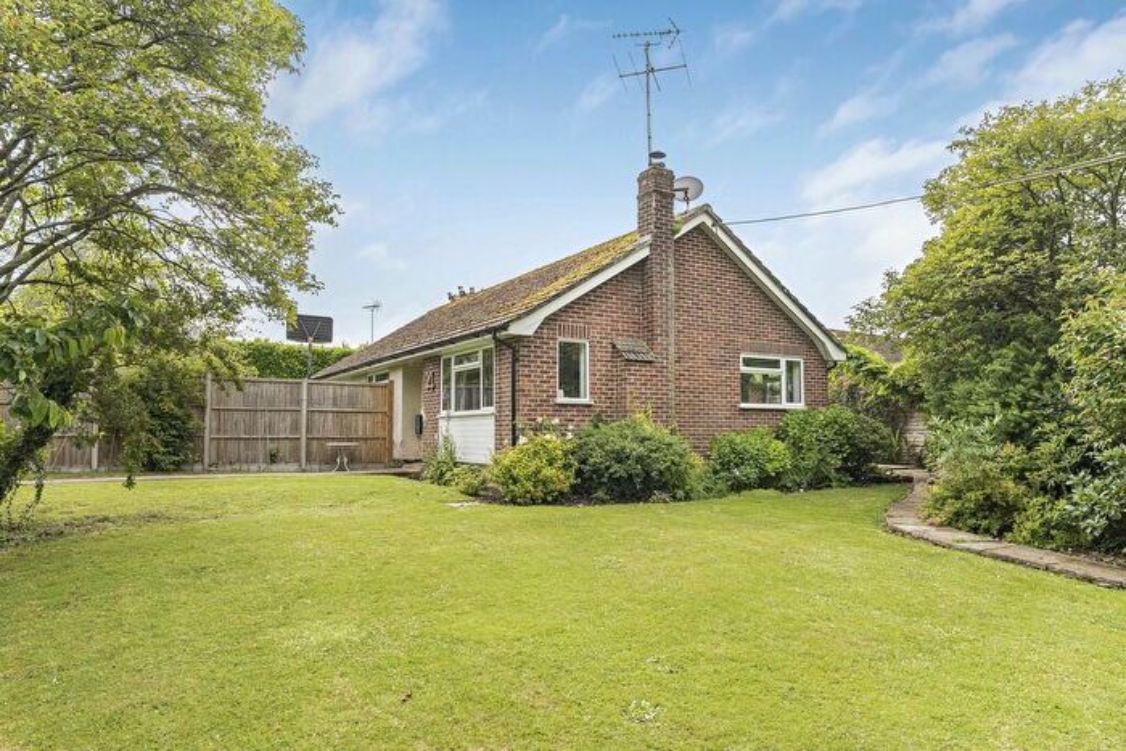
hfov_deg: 74.9
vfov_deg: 54.1
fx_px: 735
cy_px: 376
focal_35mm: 24
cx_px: 563
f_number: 8
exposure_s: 1/250
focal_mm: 23.5
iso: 640
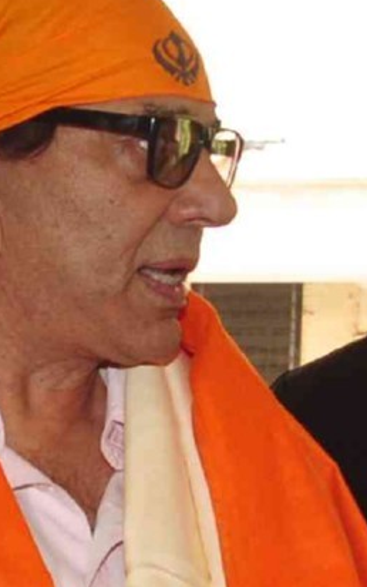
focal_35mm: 184
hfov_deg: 7.0
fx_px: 2940
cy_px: 829
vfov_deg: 11.0
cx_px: 543
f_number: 5.6
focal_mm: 22
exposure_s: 1/160
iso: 400
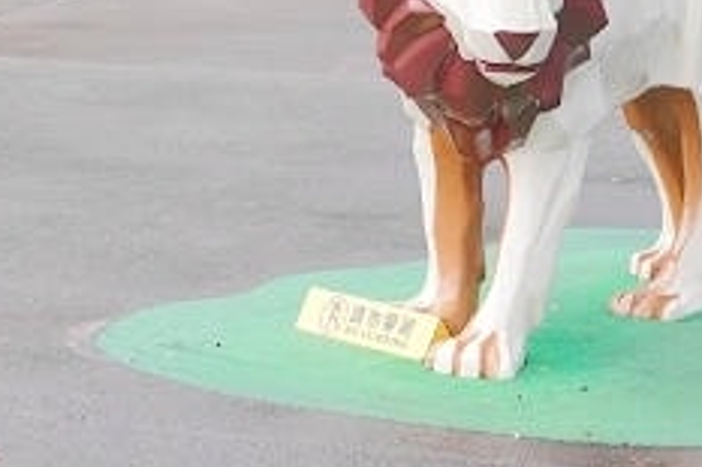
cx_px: -160
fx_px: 3215
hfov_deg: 12.2
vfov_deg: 8.1
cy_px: -304
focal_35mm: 165
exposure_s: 1/160
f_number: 4
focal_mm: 32
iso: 1000
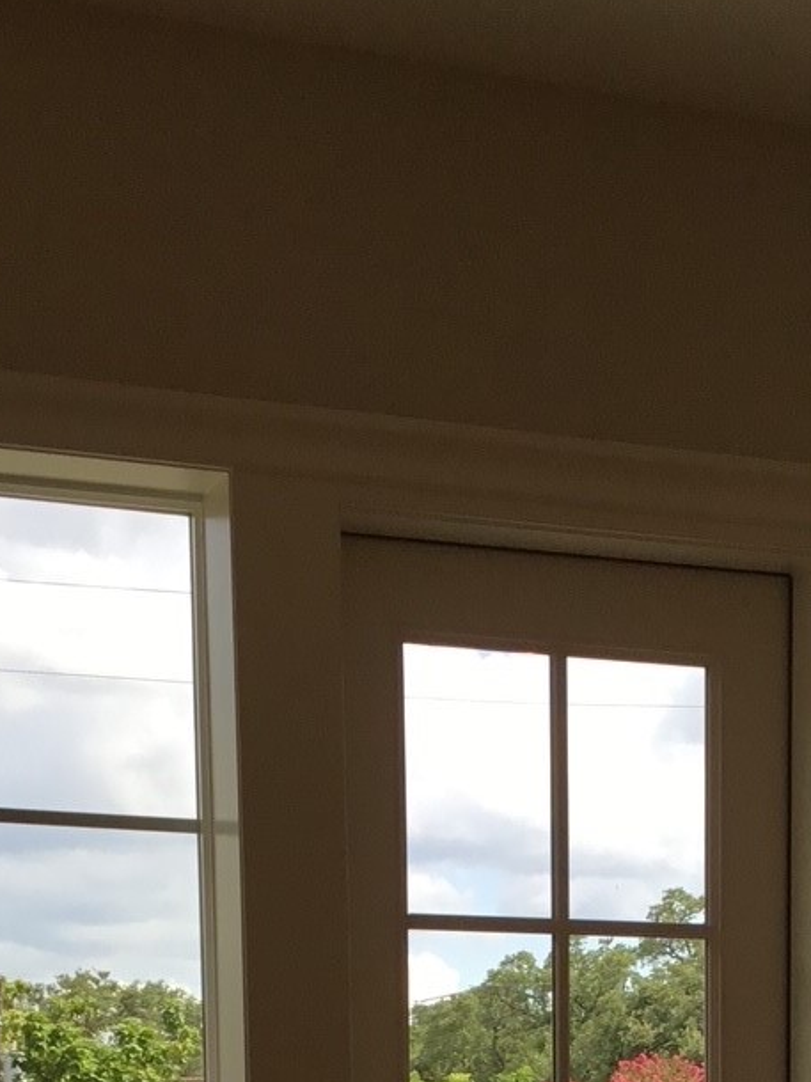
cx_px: 648
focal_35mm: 83
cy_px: 1337
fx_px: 2595
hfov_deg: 17.6
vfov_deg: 21.7
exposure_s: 1/370
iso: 25
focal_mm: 3.3
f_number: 2.4
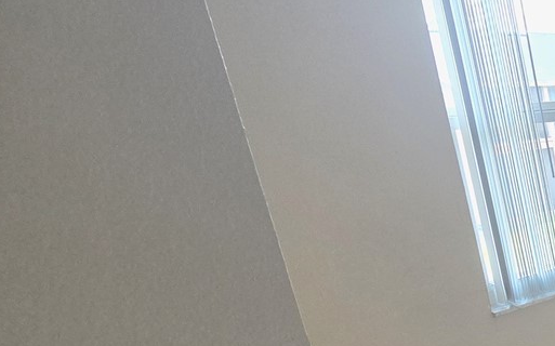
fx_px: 650
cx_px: 854
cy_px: 316
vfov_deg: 28.6
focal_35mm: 43
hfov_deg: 28.0
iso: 80
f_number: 2.2
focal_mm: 2.2
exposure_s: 1/120
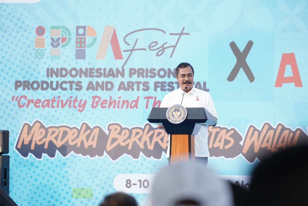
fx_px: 2055
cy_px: 103
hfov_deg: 8.6
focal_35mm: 240
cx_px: 154
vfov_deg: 5.7
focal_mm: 240
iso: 250
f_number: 6.3
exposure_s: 1/100
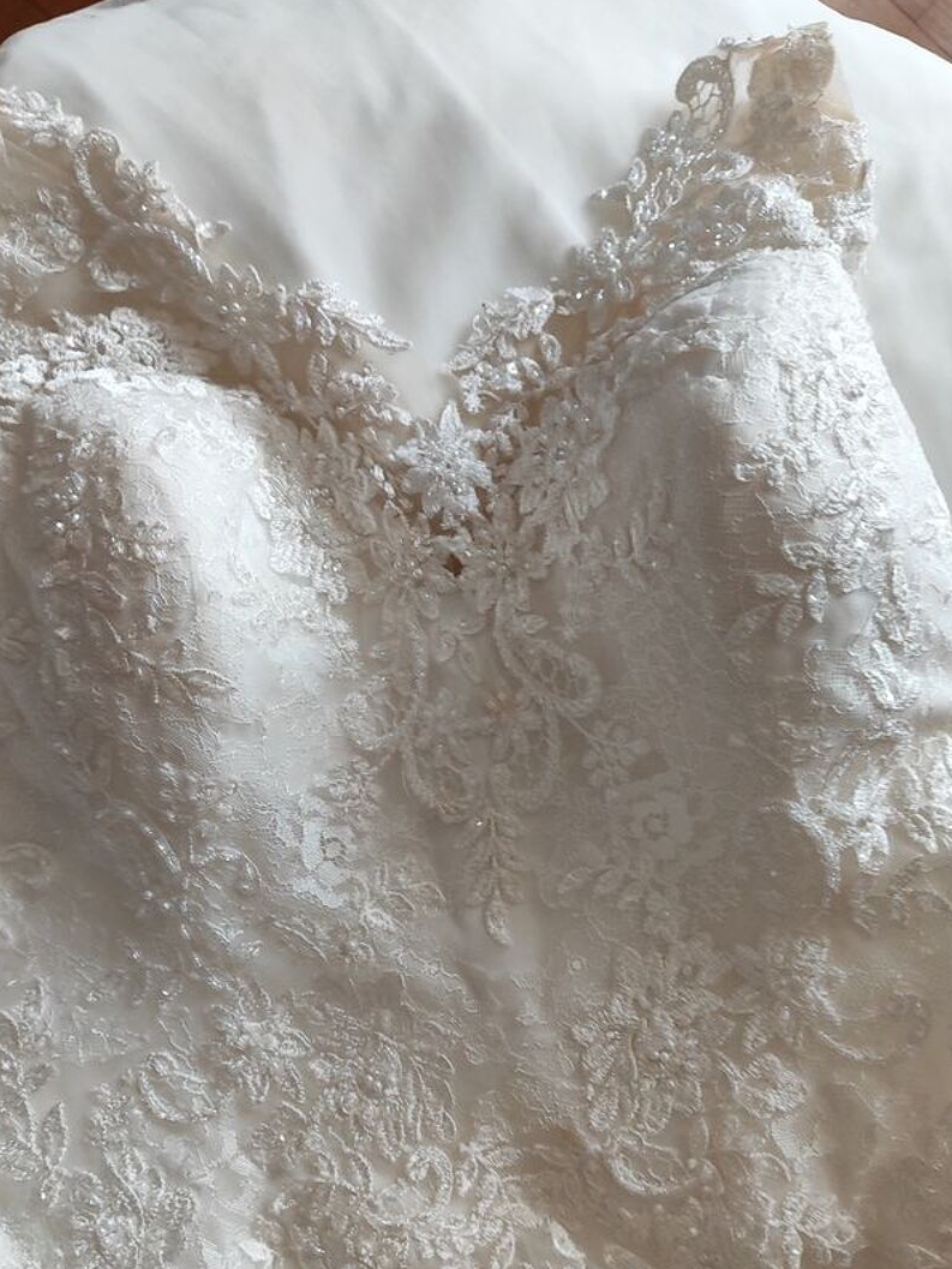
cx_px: 460
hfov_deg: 48.2
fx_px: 1063
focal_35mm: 29
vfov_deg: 61.1
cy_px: 768
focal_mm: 5.59
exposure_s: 1/100
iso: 490
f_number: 1.88
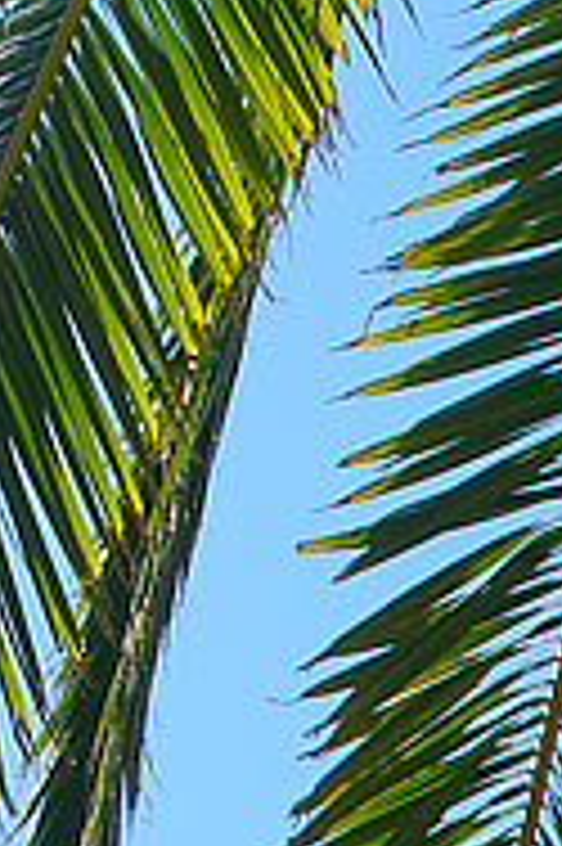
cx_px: -513
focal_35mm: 249
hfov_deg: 5.4
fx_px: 5841
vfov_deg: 8.0
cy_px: -716
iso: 200
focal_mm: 26
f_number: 16
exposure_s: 1/125
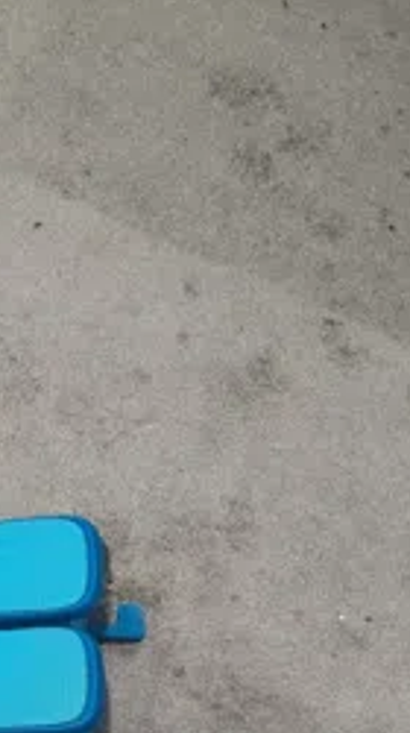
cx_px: -269
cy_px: 654
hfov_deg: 15.9
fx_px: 1299
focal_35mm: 67
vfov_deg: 30.2
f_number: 1.75
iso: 2953
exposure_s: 1/33.3
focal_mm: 5.25
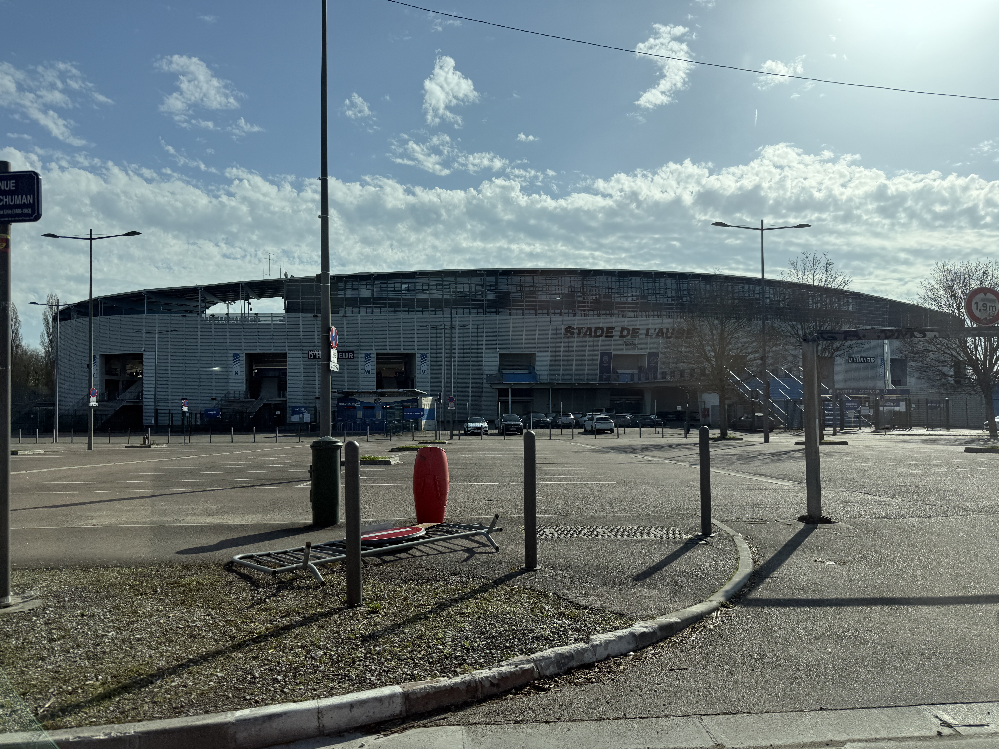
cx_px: 500
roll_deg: -0.3
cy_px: 374
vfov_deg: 56.8
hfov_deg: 71.6
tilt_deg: +2.0
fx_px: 693
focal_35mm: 24
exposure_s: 1/8130
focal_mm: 6.76
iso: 80
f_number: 1.78
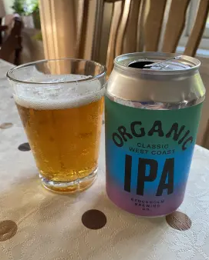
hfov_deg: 48.6
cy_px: 145
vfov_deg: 58.6
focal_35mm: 30
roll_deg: +1.3
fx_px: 232
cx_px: 103
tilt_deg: -29.9
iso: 125
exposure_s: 1/80
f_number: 1.8
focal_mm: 4.25
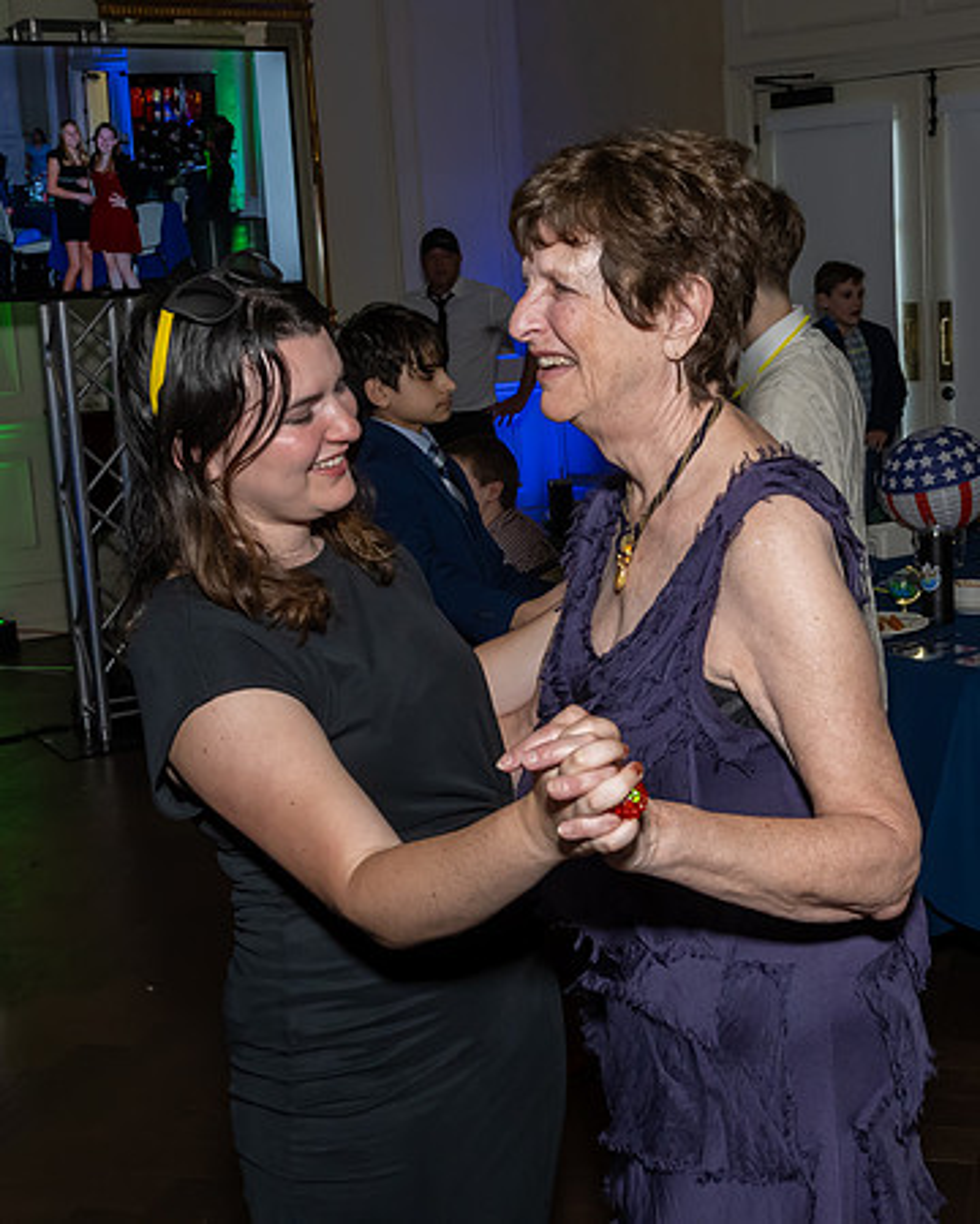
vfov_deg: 36.8
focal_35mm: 51
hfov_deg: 29.6
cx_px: 657
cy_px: 560
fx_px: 1838
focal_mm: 22
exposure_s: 1/250
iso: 1000
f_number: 7.1
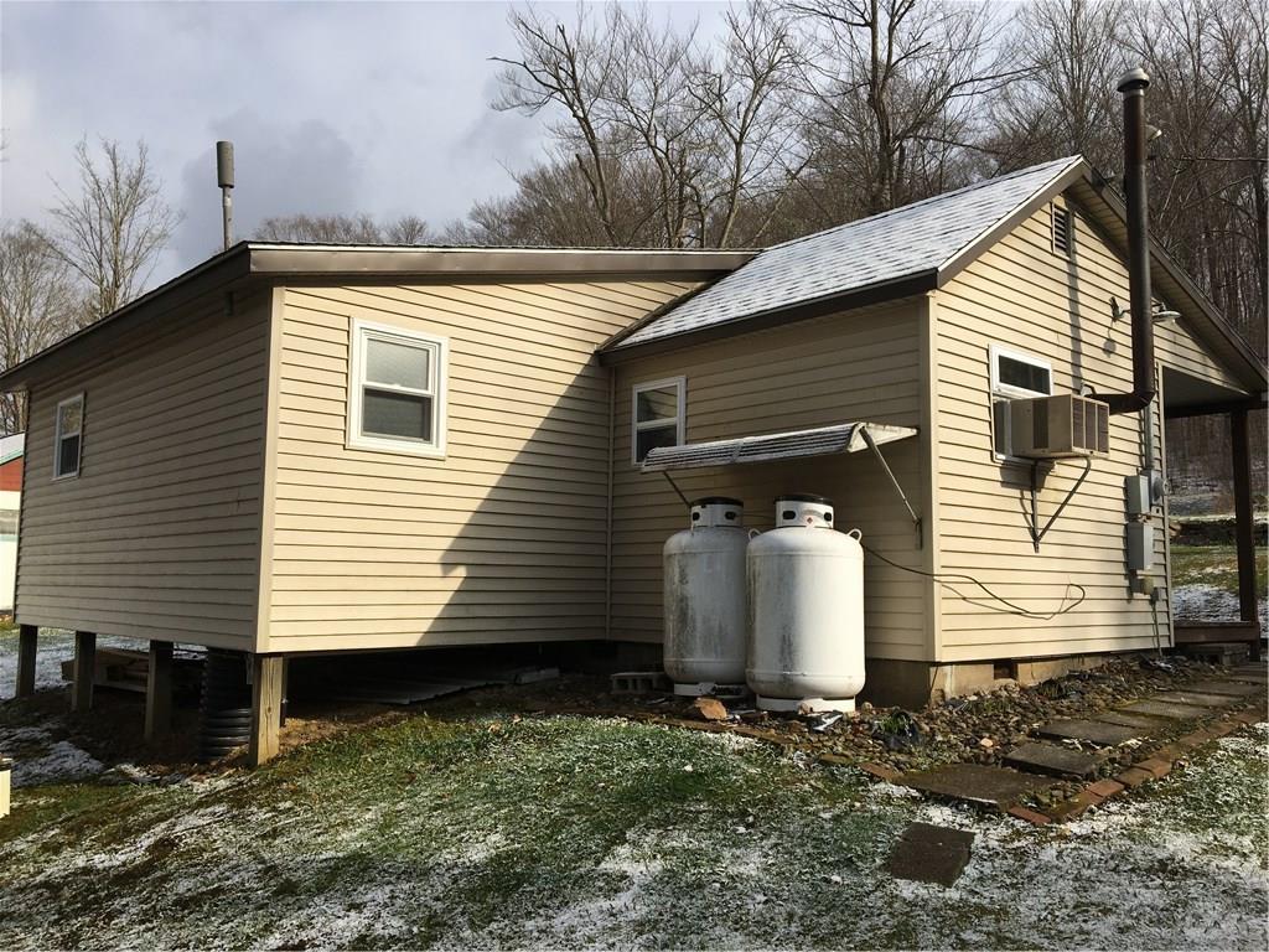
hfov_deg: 61.7
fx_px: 1063
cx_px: 634
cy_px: 476
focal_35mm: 29
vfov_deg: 48.2
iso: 25
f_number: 2.2
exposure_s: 1/1672
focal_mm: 4.15
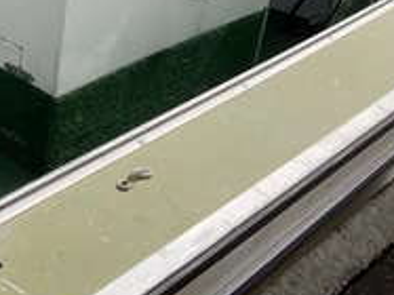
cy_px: 19
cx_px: -2
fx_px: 705
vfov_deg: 22.9
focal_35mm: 62
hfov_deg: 29.2
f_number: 1.8
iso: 25
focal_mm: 3
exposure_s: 1/2058
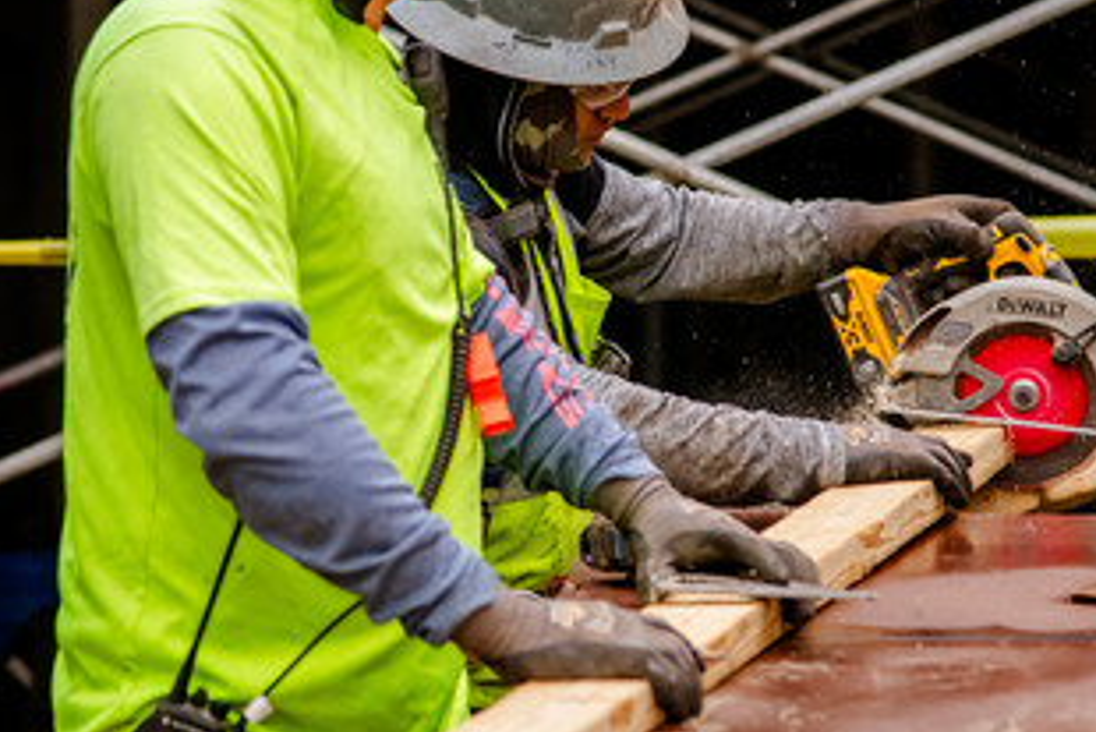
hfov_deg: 8.7
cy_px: 309
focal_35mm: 237
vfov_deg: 5.8
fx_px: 7218
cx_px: 439
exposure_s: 1/400
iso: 2000
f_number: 4
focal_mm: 120
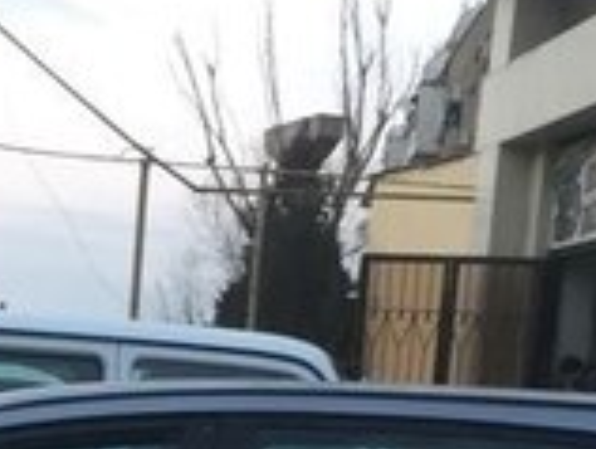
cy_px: 817
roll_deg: -3.1
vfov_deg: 11.4
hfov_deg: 16.1
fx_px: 2086
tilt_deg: -11.6
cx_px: 102
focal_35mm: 121
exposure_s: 1/33
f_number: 2.2
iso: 80
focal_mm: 4.15
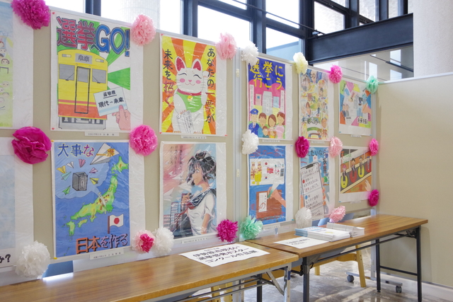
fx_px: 390
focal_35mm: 31
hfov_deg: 60.3
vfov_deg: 42.3
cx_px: 226
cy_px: 151
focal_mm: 21
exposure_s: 1/50
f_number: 10
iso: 1600
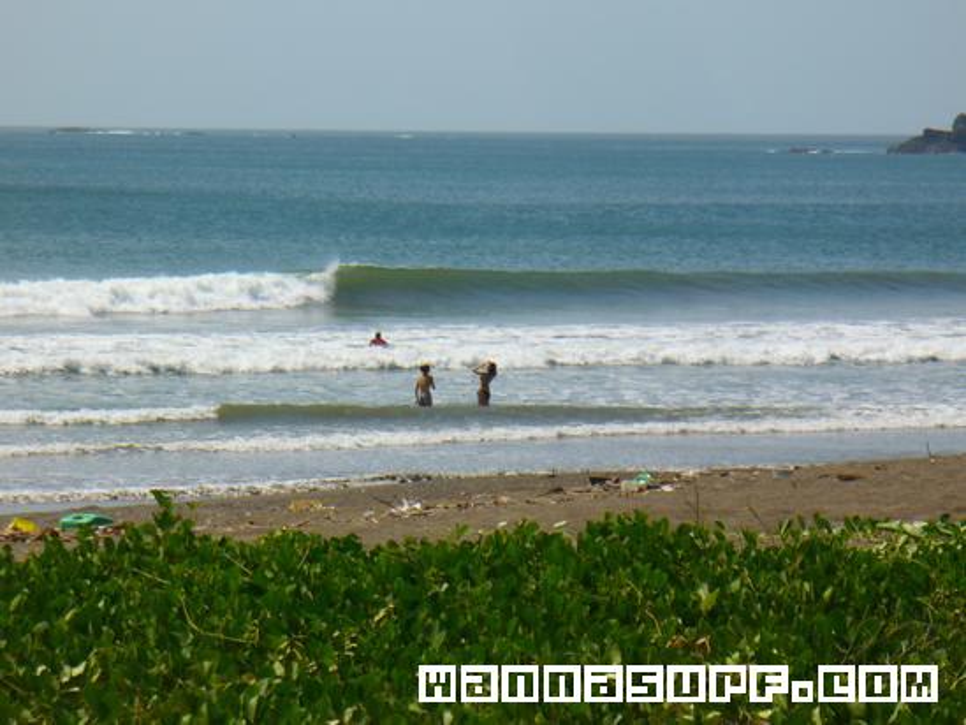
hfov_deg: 8.9
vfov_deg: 6.7
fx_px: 6197
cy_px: 362
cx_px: 483
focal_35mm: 222
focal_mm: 36.6
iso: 80
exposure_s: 1/250
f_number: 9
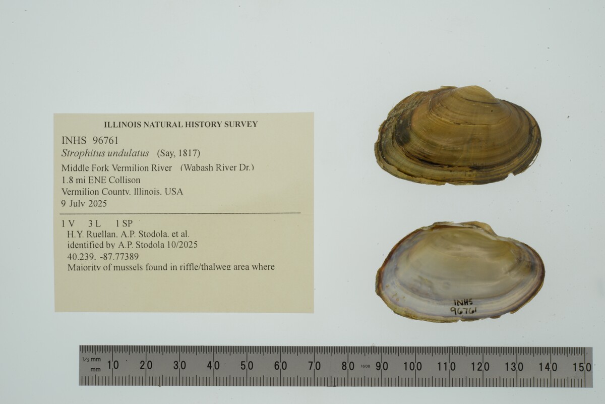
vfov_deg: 22.6
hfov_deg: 33.4
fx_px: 1009
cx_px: 302
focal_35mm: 60
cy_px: 202
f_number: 32
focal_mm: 60
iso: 100
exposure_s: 1/13
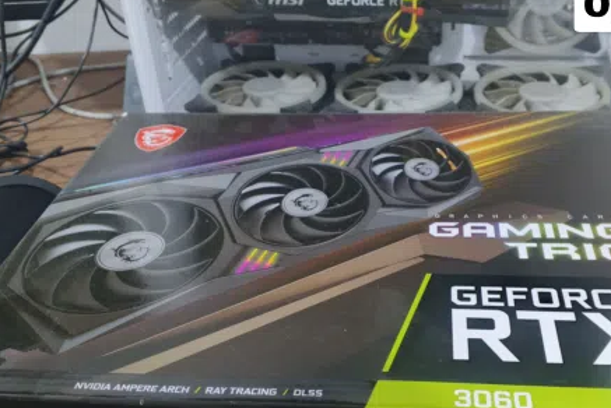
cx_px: 364
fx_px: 594
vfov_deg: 37.8
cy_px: 233
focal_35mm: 35
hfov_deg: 54.1
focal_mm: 4.09
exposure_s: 1/33.3
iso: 1002
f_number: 1.6
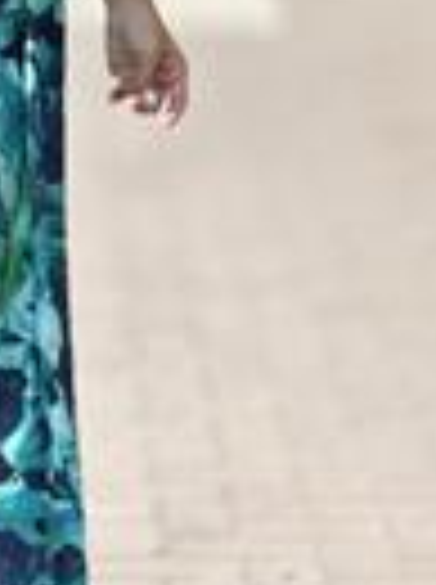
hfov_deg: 6.0
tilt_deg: -10.6
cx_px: -18
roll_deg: +1.7
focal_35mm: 245
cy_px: -38
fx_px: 4128
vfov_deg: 8.0
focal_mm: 9
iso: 32
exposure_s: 1/464
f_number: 2.8
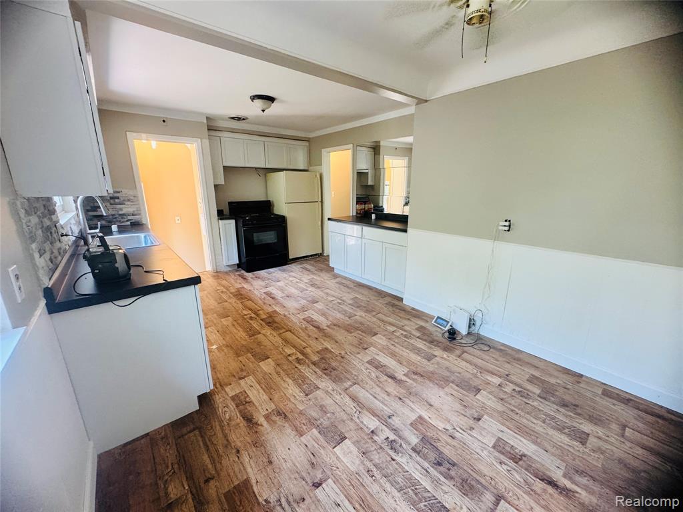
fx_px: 276
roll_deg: +0.1
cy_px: 256
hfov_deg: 102.1
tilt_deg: -14.8
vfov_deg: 85.7
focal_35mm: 14
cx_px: 342
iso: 200
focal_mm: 2.22
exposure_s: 1/60
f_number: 2.2
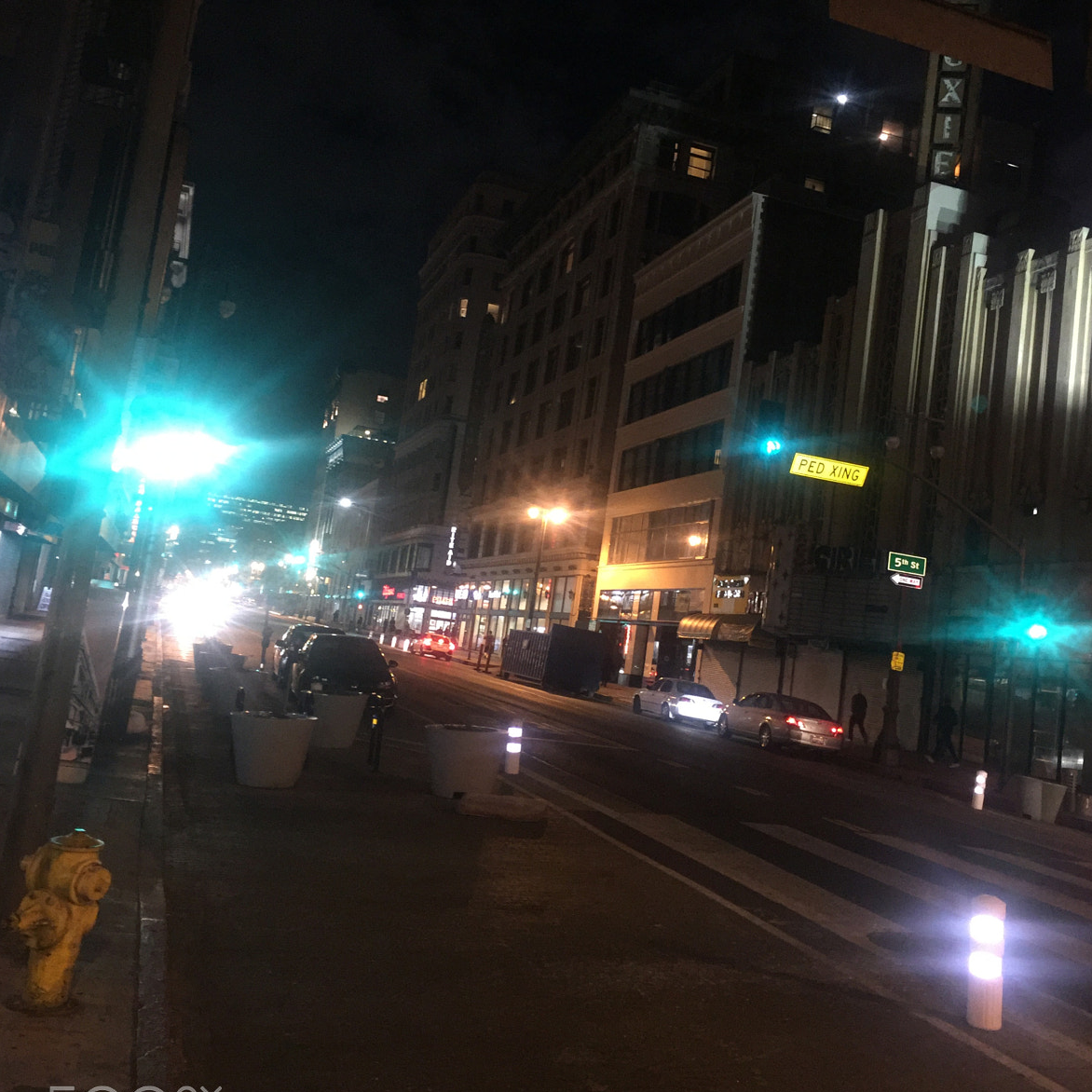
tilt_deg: +9.4
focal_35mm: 35
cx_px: 550
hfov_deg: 47.2
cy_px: 485
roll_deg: -6.5
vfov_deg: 47.1
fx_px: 1249
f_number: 2.2
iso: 200
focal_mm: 4.15
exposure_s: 1/16
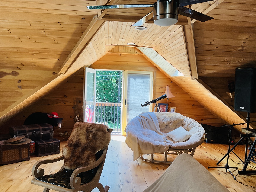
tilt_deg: -3.3
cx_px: 128
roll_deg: -1.3
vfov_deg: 48.2
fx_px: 214
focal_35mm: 29
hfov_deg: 61.7
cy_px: 96
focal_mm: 3
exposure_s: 1/120
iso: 64
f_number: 1.8
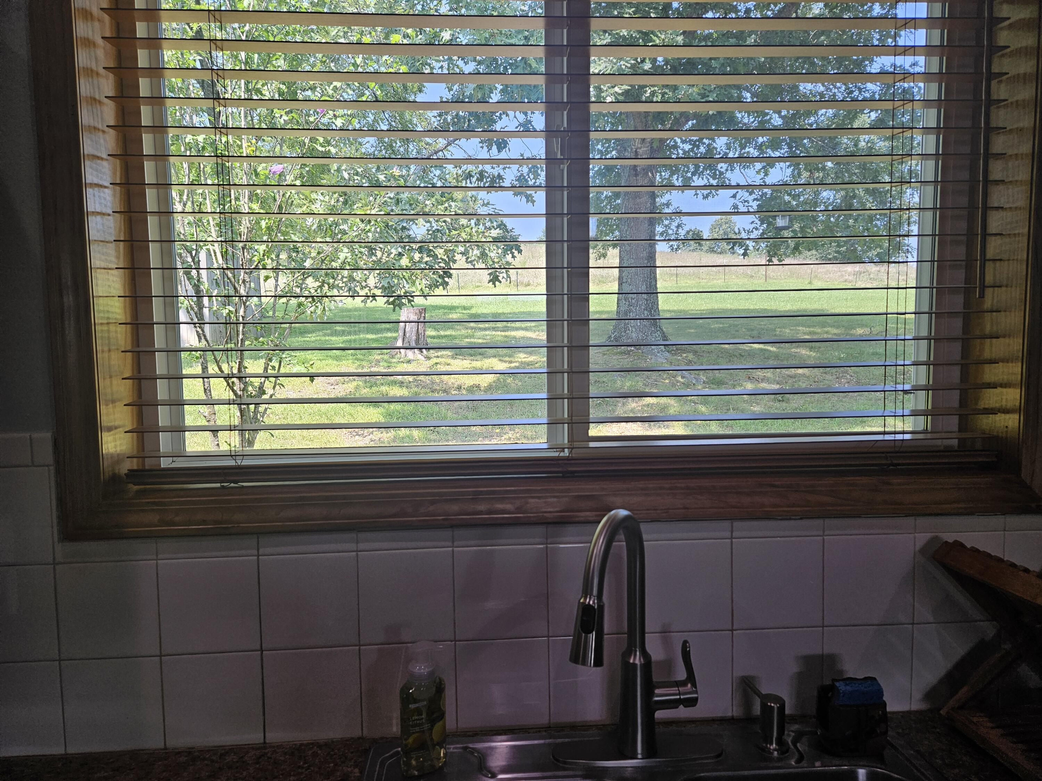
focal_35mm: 23
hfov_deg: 73.9
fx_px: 692
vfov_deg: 58.9
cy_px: 390
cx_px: 521
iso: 40
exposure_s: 1/120
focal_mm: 5.4
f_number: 1.8
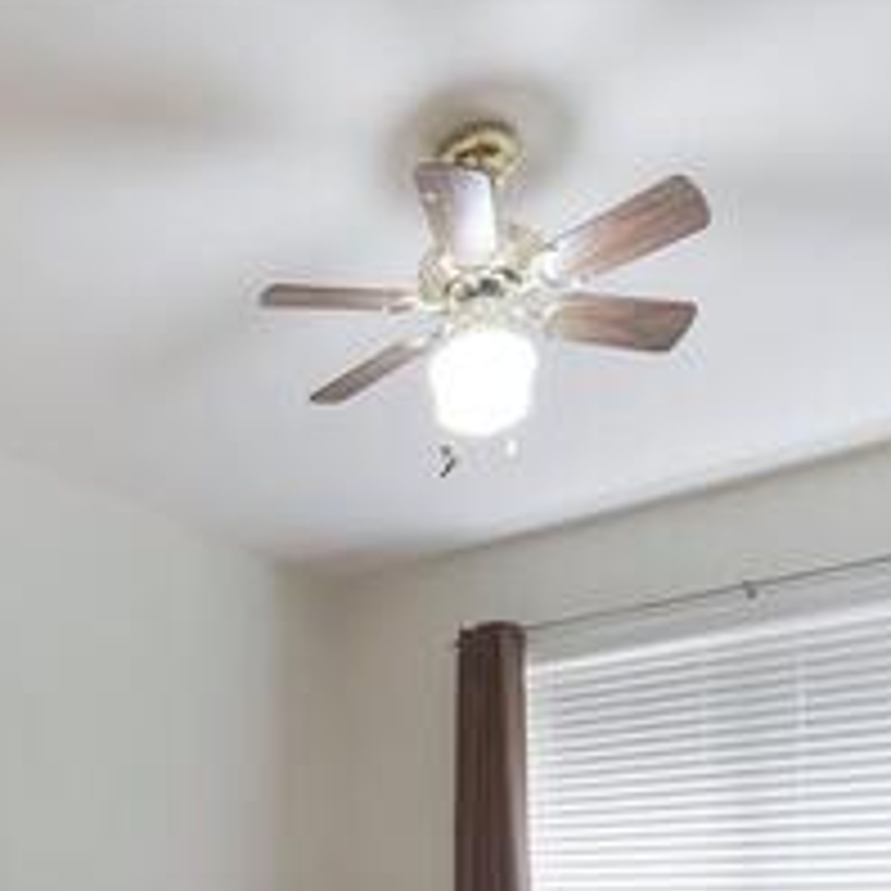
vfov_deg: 41.6
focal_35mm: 33
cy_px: 934
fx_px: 961
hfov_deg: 47.5
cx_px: 202
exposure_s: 1/8
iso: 800
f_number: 9
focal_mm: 12
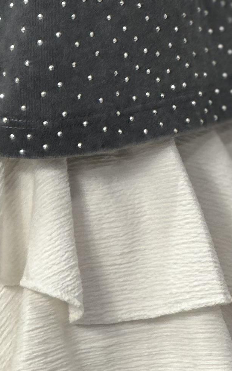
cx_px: 69
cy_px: -371
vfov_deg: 6.1
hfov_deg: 3.9
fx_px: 3418
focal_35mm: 338
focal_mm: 9
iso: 200
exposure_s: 1/33
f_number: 2.8
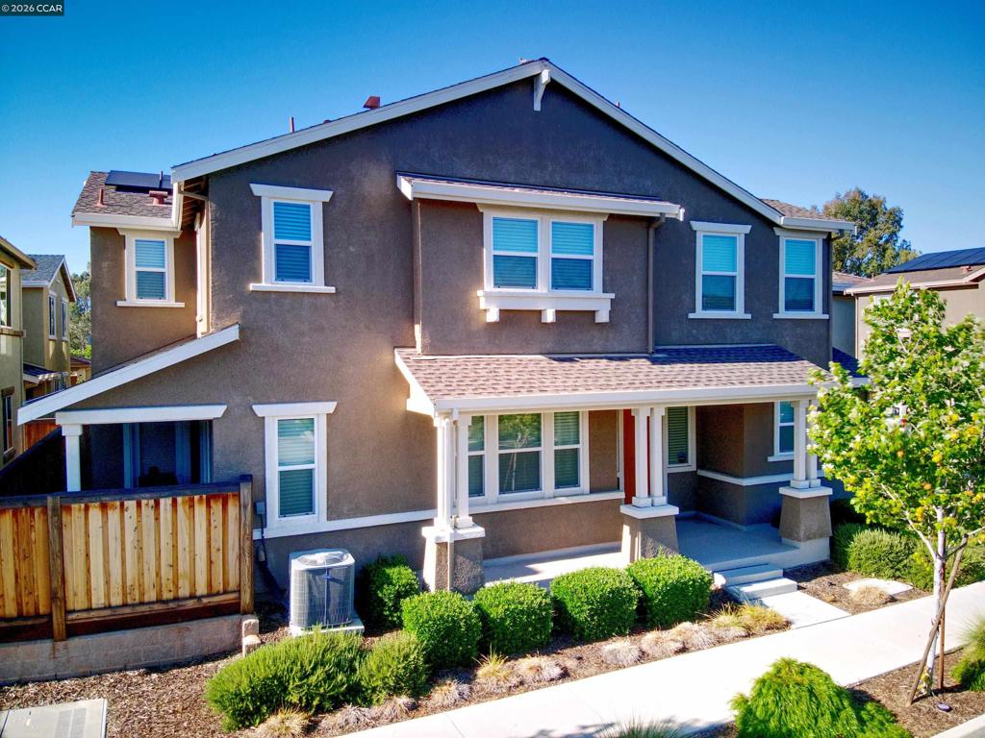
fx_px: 683
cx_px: 492
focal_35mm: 24
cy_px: 369
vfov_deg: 56.8
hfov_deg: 71.6
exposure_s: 1/15
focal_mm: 4.5
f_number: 2.8
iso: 130
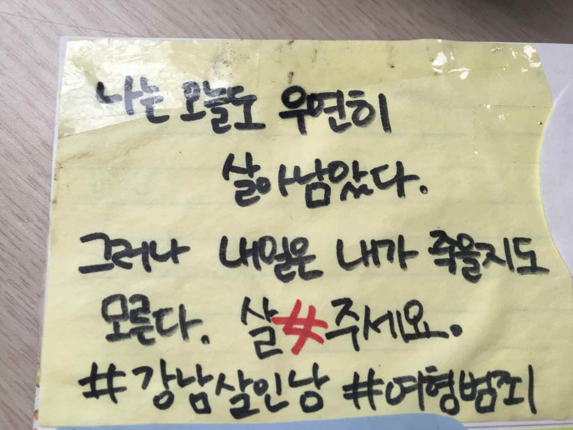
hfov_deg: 61.7
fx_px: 480
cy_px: 215
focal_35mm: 29
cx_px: 286
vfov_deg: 48.2
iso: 40
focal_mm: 4.15
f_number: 2.2
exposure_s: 1/120
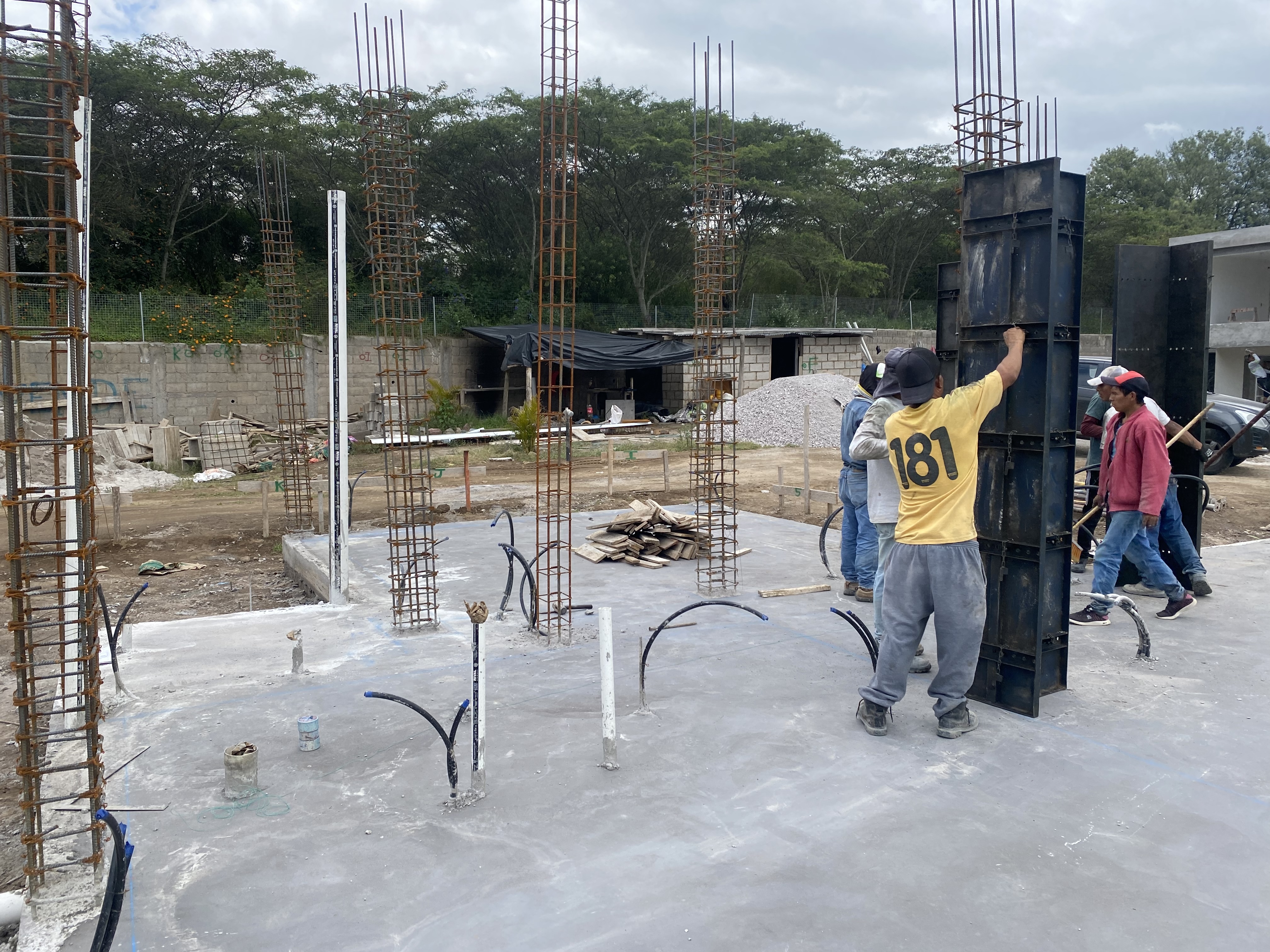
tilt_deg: -3.2
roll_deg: +0.8
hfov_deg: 67.3
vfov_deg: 53.1
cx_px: 635
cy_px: 476
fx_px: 954
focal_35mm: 26
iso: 32
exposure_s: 1/2028
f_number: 1.8
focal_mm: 4.25
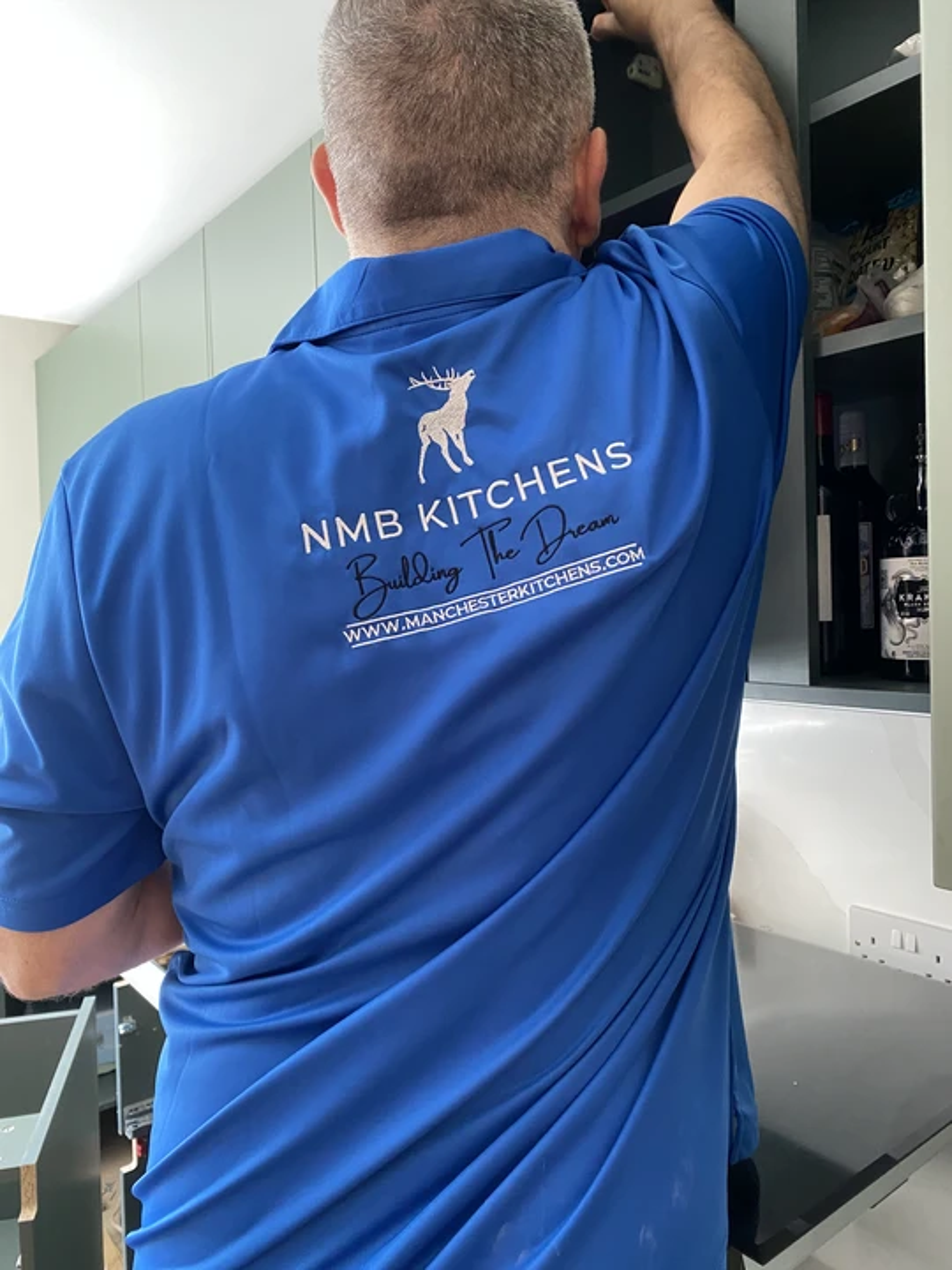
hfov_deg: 53.1
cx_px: 476
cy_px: 635
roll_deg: +1.1
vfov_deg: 67.3
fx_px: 953
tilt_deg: -1.0
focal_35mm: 26
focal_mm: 4.25
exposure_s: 1/60
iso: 200
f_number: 1.8
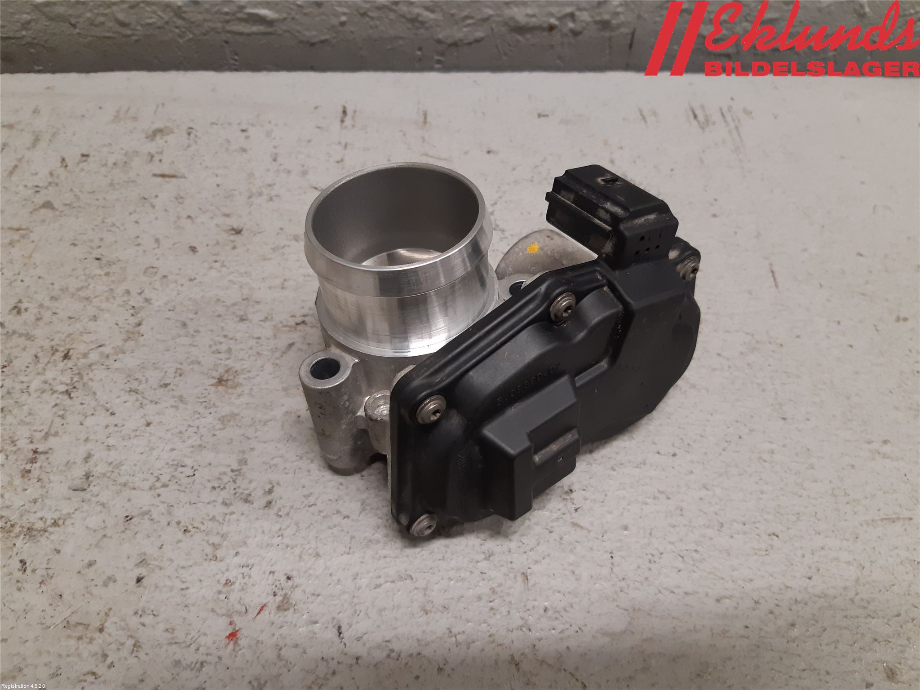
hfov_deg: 67.3
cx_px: 460
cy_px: 345
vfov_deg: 53.1
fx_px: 691
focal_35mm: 26
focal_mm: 3.93
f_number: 1.7
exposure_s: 1/50
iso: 160
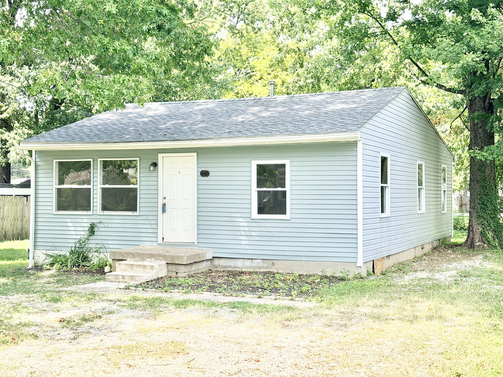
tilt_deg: -0.7
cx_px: 252
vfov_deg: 30.3
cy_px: 188
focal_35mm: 48
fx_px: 697
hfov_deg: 39.7
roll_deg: +0.2
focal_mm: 6.76
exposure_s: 1/1027
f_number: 1.78
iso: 80
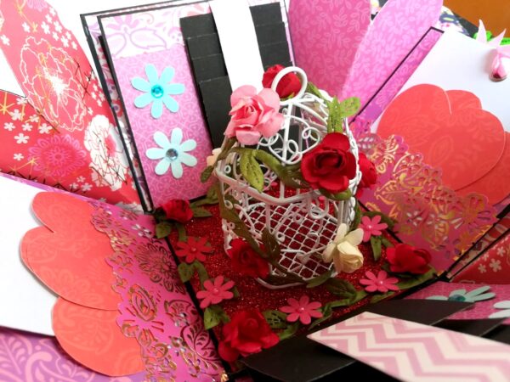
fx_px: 383
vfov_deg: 53.1
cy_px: 191
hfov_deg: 67.3
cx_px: 255
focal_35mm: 26
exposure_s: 1/30
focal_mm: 3.83
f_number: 2.2
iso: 100
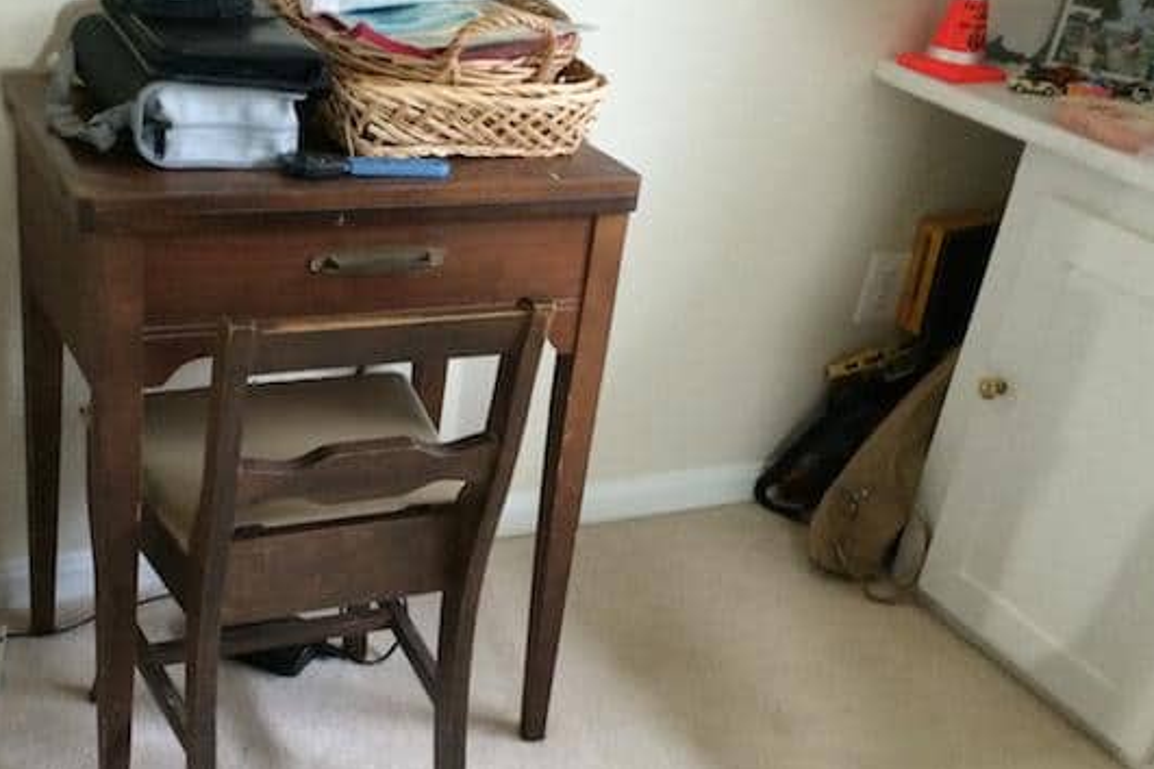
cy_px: 461
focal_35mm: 47
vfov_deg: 28.6
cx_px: 443
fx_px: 1506
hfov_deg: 41.7
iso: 320
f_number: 2.2
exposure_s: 1/15
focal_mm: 4.12
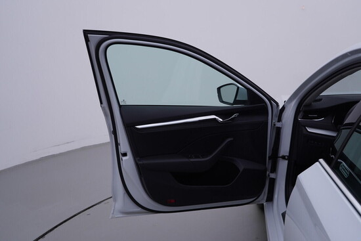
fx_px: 361
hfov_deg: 53.1
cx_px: 180
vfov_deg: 36.9
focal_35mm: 36
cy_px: 120
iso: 125
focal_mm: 24
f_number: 4.5
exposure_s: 1/100
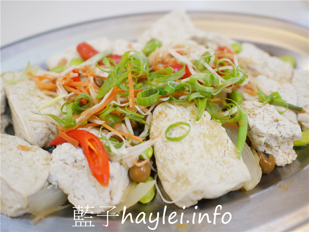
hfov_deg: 60.0
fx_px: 268
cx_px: 154
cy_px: 116
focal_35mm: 30
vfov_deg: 46.8
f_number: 1.7
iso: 320
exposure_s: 1/60
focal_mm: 15
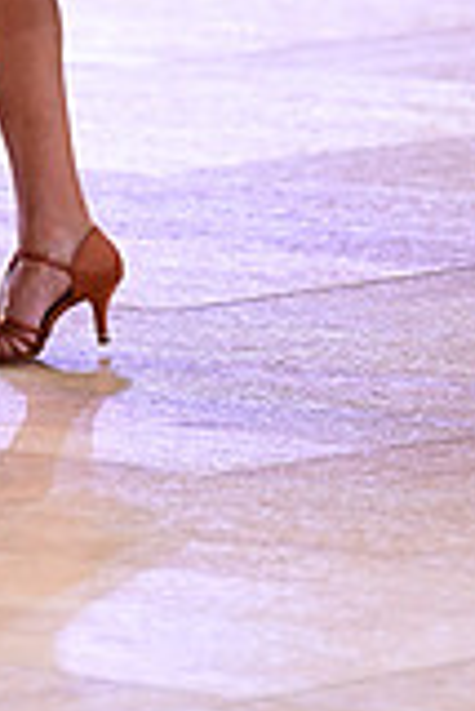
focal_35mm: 543
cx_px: -93
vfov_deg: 3.8
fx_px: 10723
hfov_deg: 2.5
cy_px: -462
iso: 2000
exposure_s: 1/400
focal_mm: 150
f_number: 2.8
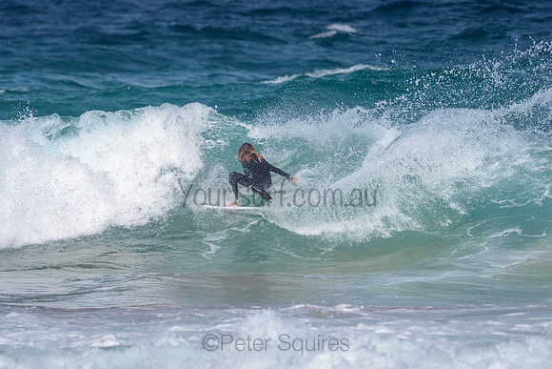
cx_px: 263
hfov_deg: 3.4
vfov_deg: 2.2
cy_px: 159
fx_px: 9406
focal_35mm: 613
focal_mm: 500
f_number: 5.6
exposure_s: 1/2000
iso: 100
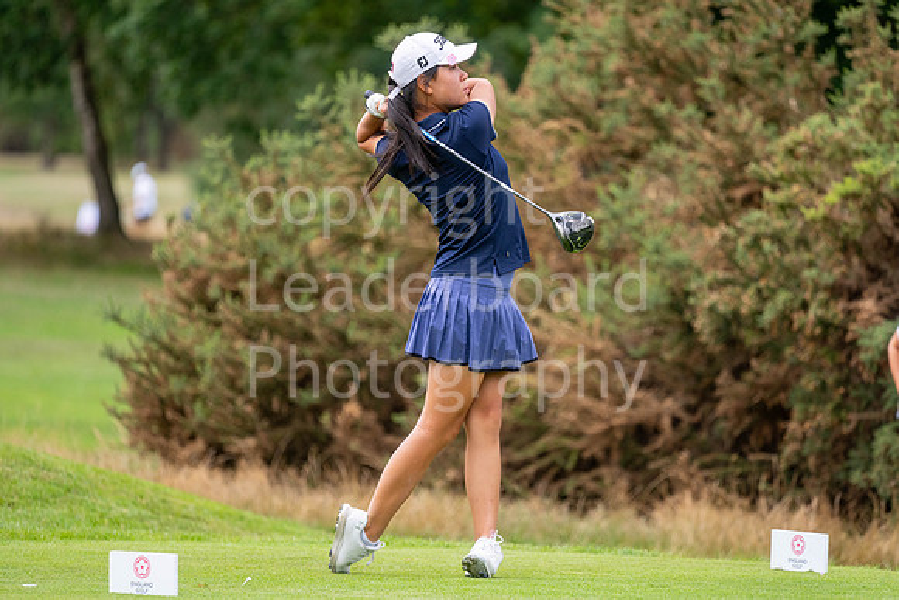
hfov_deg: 6.9
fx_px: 7493
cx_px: 450
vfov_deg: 4.6
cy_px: 300
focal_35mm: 300
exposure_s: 1/3200
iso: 500
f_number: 4
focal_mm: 300
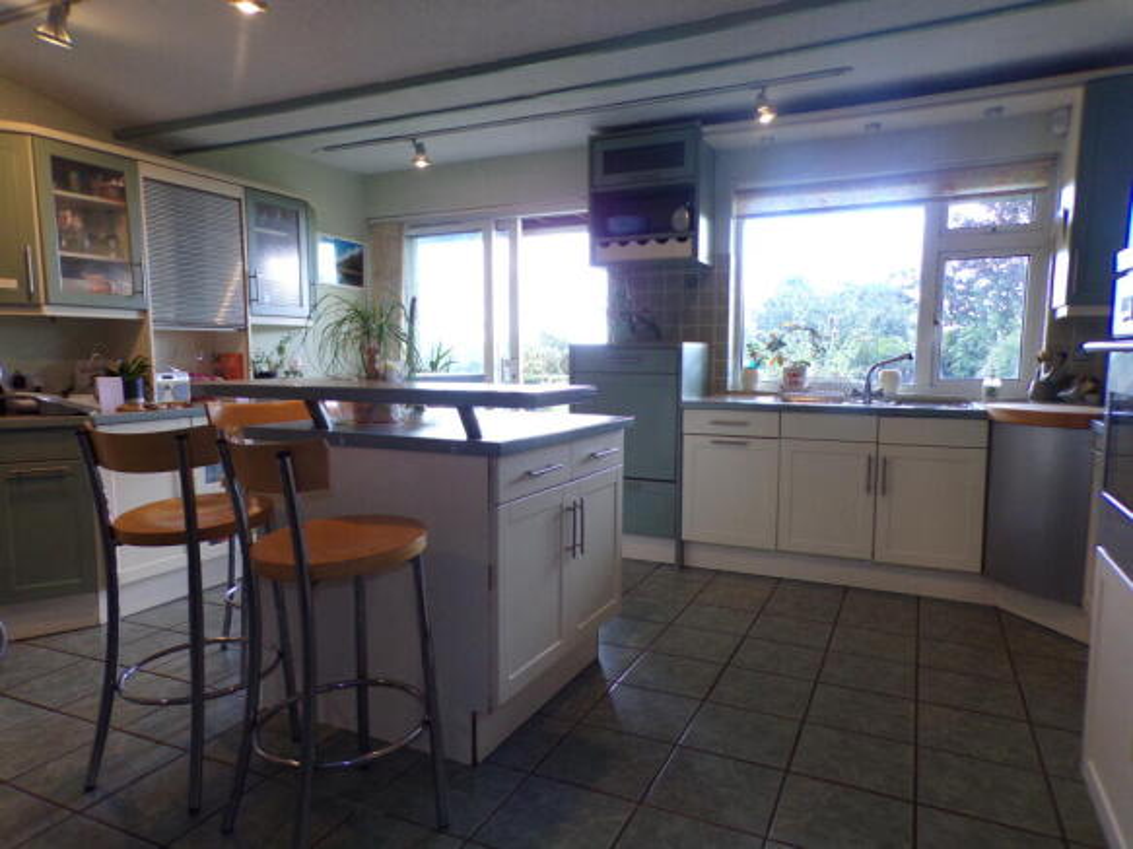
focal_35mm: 24
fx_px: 785
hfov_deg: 71.6
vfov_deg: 56.8
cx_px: 566
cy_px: 424
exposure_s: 1/34
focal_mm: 4.3
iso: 160
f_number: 3
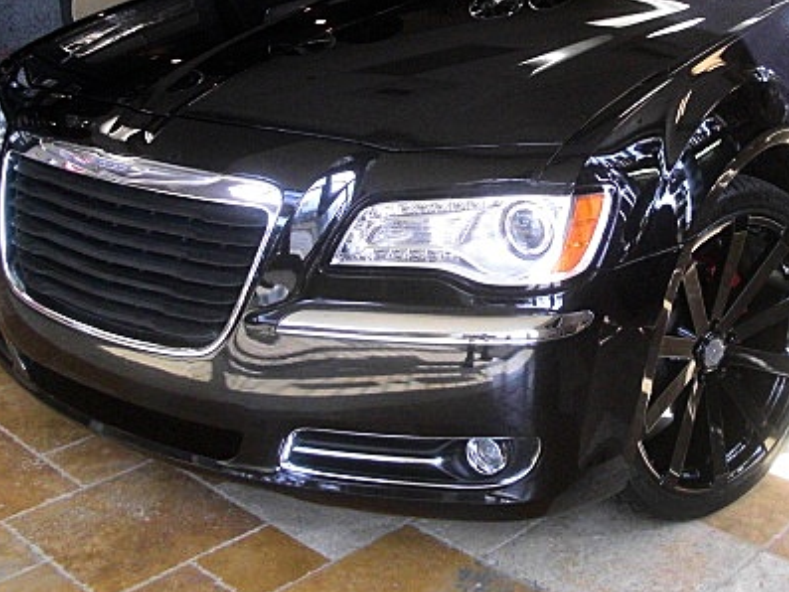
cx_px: 483
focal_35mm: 58
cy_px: 167
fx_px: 1322
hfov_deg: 33.1
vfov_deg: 25.0
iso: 400
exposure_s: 1/100
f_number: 2.8
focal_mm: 6.3
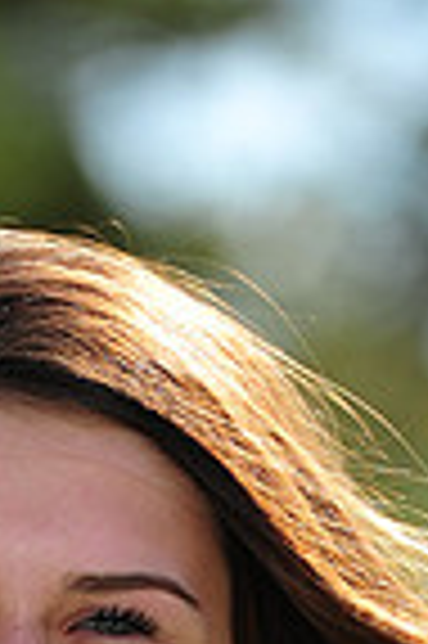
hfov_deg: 1.7
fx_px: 14533
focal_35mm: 813
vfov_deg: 2.5
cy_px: 1252
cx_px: 36
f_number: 4.5
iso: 200
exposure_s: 1/640
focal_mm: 200
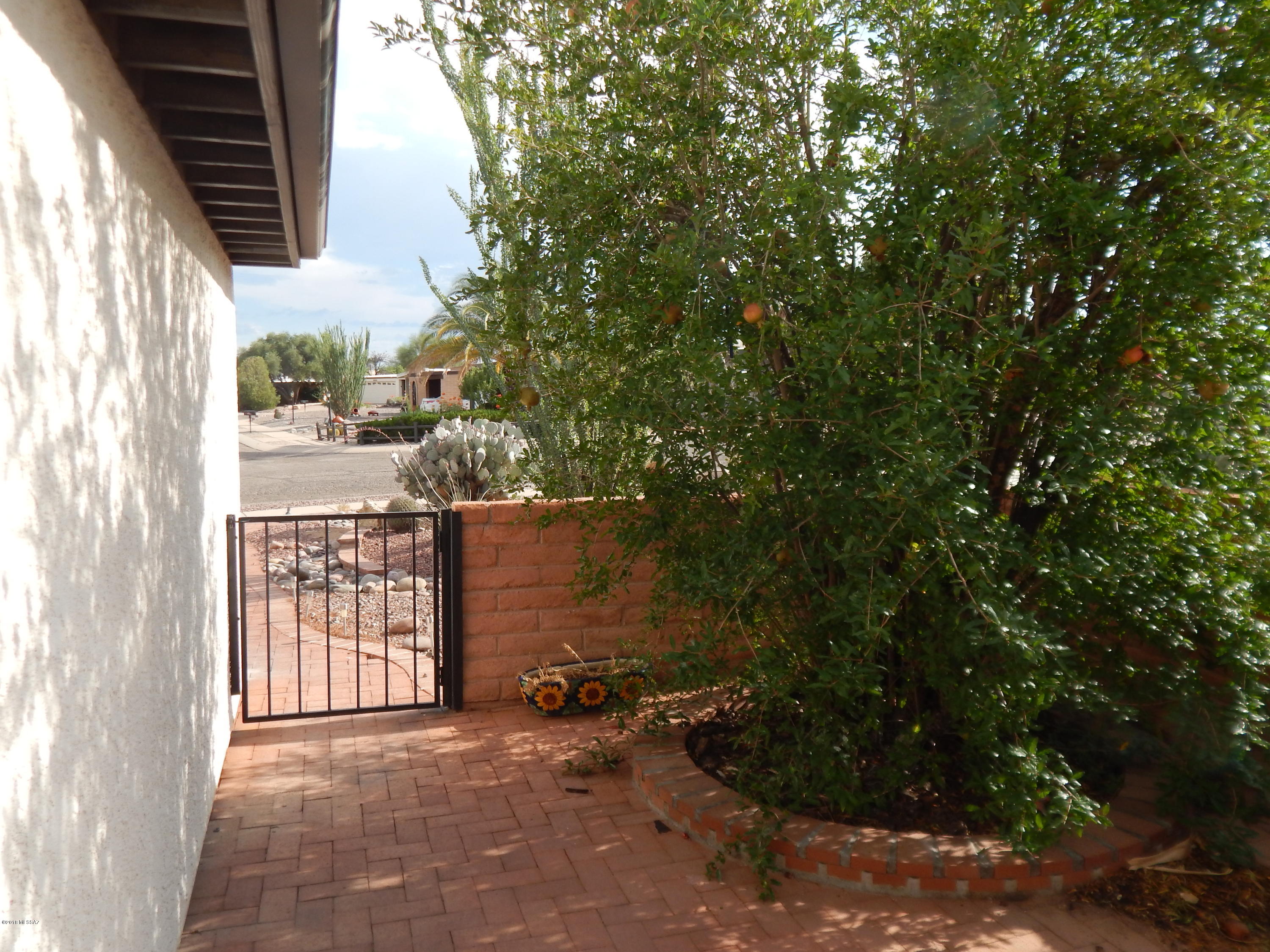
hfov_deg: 63.4
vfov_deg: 49.7
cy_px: 476
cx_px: 635
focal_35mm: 28
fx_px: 1027
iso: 125
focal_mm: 5.1
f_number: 3.2
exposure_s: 1/800
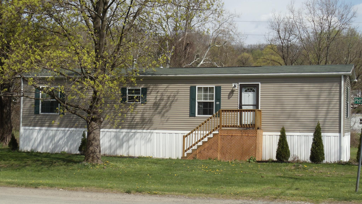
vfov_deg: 14.9
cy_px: 121
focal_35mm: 81
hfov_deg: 26.2
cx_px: 181
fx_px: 778
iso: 100
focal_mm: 10.12
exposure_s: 1/250
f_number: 8.8
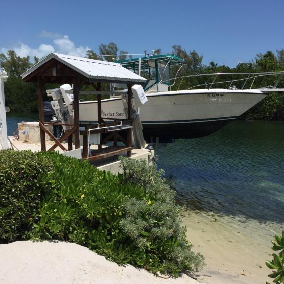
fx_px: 325
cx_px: 144
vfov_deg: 47.1
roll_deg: -1.6
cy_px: 163
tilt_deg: -9.2
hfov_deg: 47.2
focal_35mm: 35
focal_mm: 4.15
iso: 32
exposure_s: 1/4405
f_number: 2.2
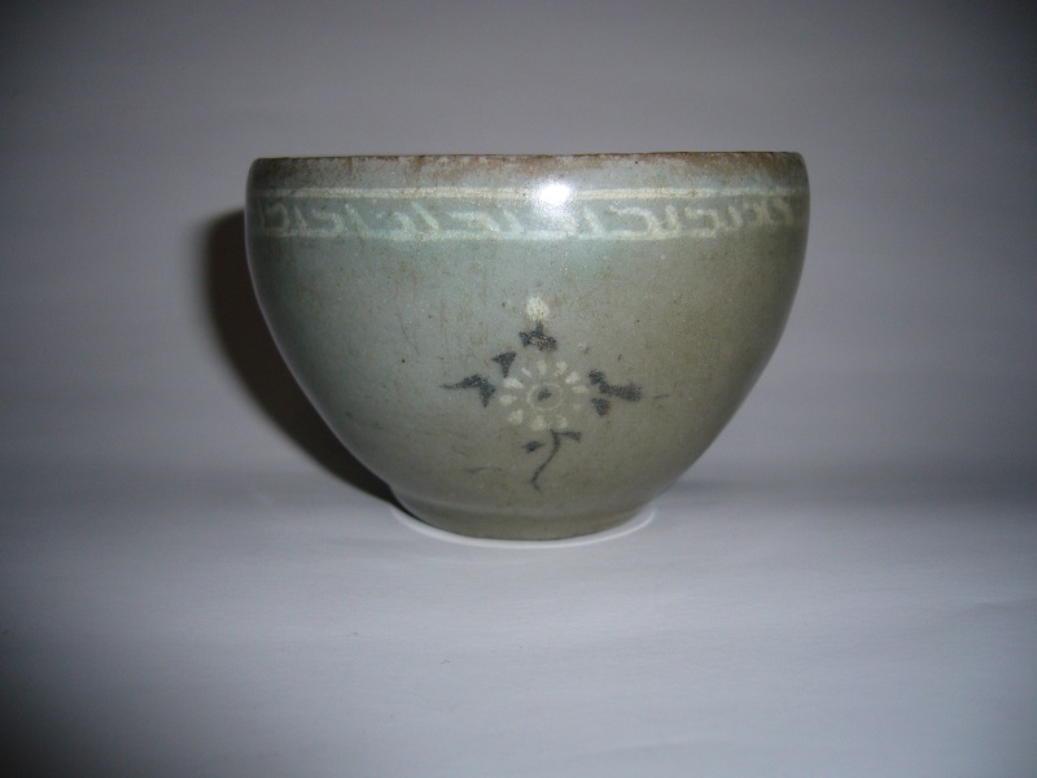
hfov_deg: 52.6
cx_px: 518
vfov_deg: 40.7
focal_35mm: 35
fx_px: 1049
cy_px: 389
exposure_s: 1/60
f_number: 2.8
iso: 80
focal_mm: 5.8
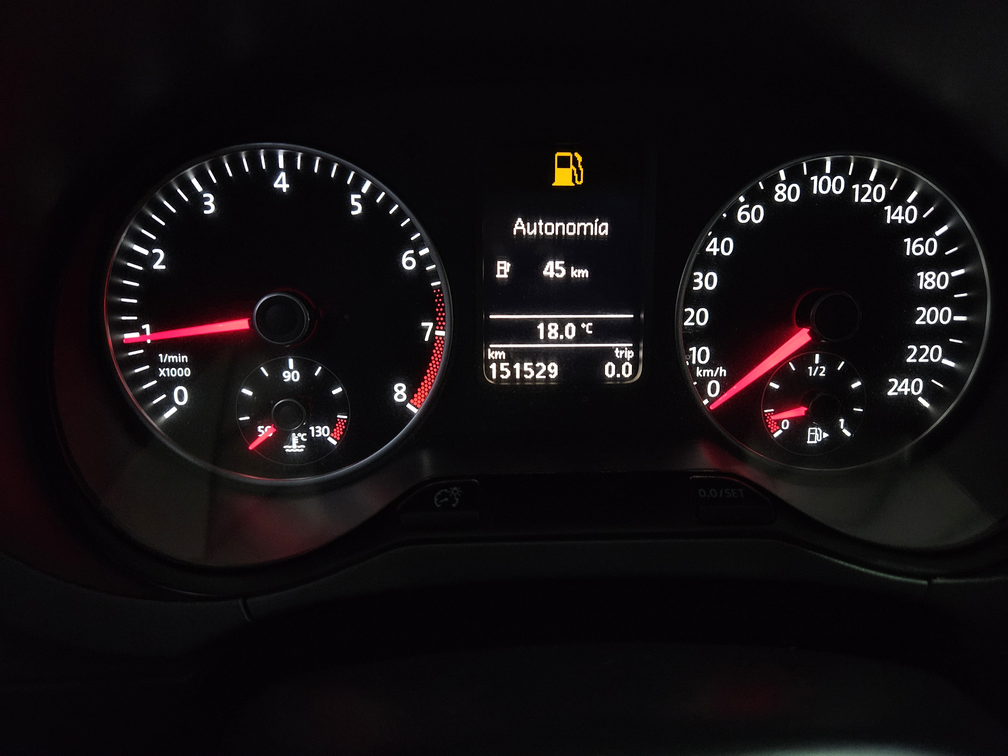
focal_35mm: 23
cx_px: 504
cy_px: 378
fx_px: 670
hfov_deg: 73.9
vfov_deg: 58.9
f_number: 1.8
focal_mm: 5.4
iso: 640
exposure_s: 1/62.5
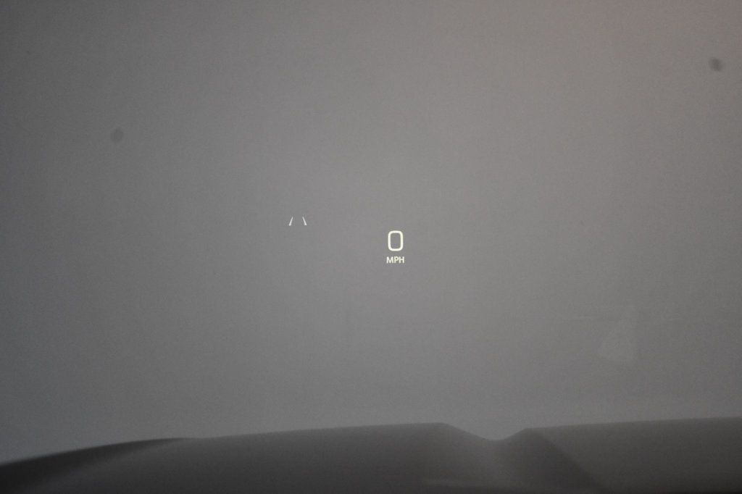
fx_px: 1483
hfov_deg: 28.1
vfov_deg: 18.9
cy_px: 247
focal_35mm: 72
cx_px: 371
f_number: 5.6
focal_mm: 48
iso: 1600
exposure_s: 1/125
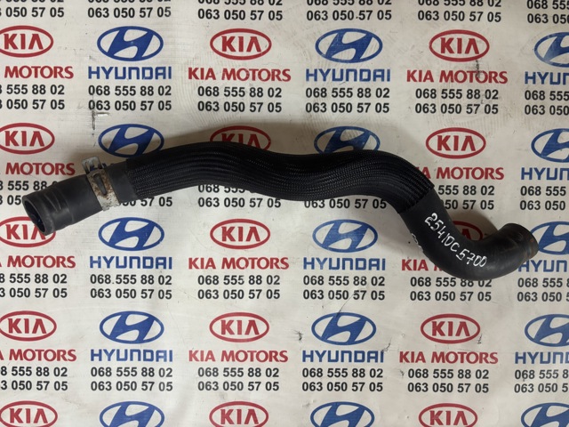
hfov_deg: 67.3
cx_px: 284
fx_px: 427
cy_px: 214
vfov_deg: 53.1
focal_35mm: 26
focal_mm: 5.96
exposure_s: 1/60
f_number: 1.6
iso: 320
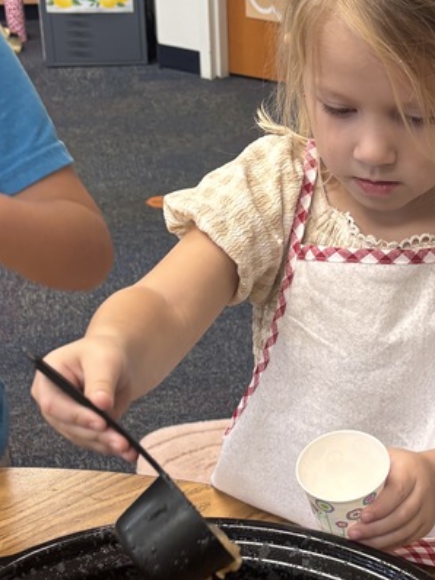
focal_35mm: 67
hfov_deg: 21.7
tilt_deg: -27.6
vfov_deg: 28.8
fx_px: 1122
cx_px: 333
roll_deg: -1.2
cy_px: 373
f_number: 1.6
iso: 125
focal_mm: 5.96
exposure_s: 1/60
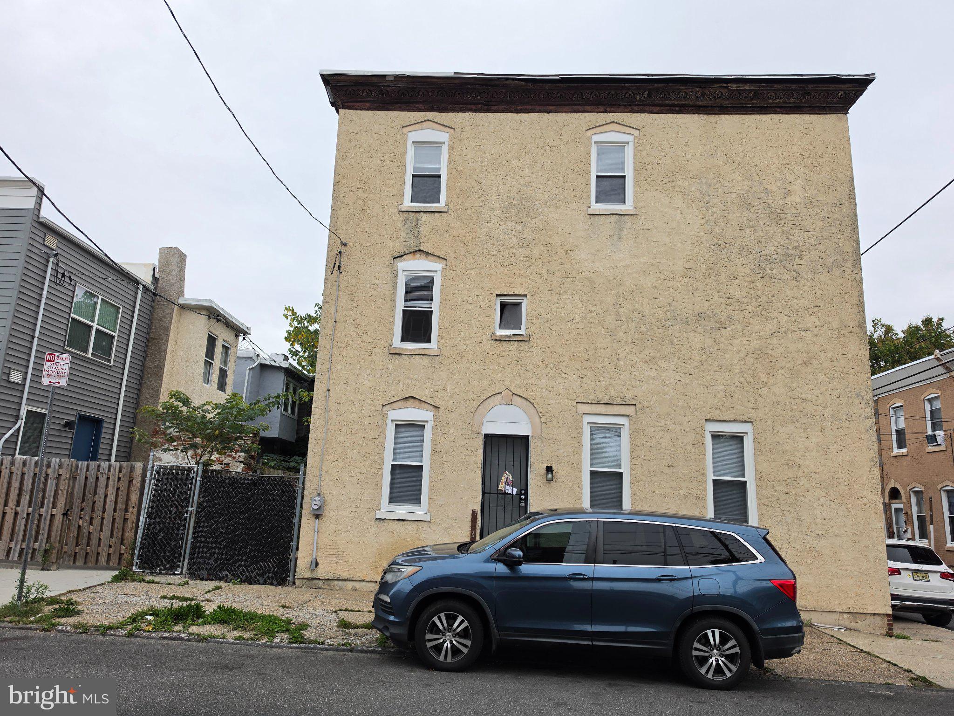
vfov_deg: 58.9
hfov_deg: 73.9
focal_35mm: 23
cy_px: 358
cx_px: 477
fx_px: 634
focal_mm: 6.5
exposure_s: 1/3493
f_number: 1.4
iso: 64
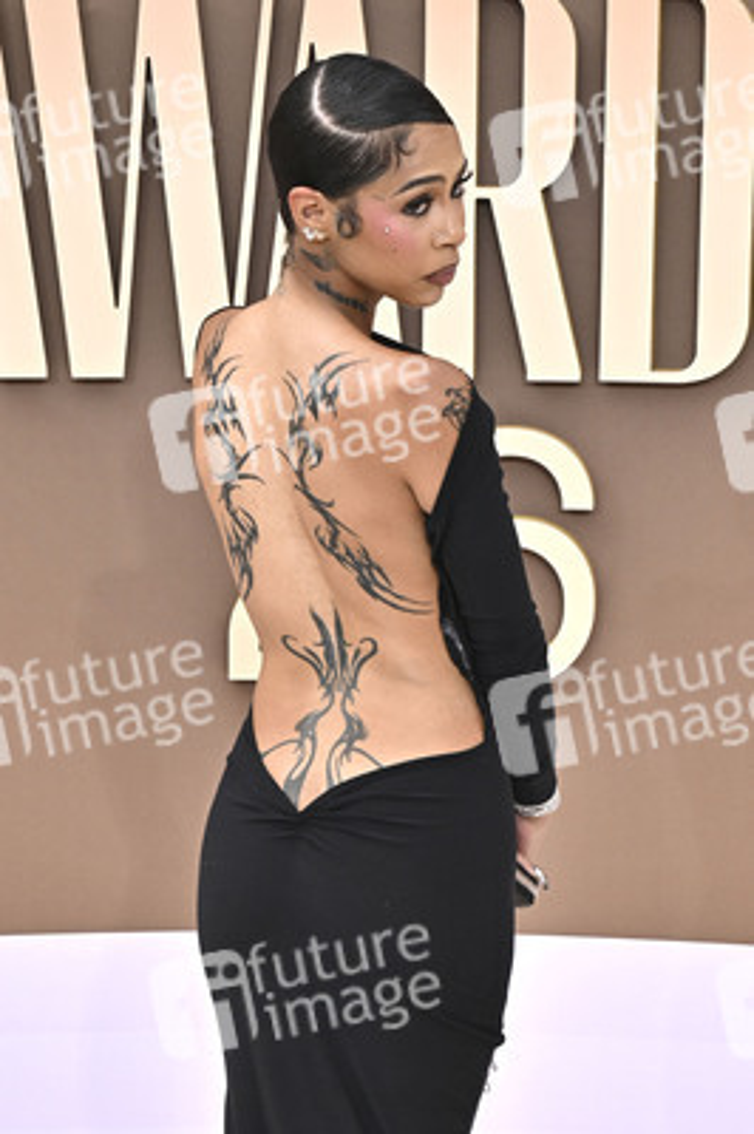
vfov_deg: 36.3
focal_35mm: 55
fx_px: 1731
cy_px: 567
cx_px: 377
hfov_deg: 24.6
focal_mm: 55
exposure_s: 1/320
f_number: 10
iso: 400
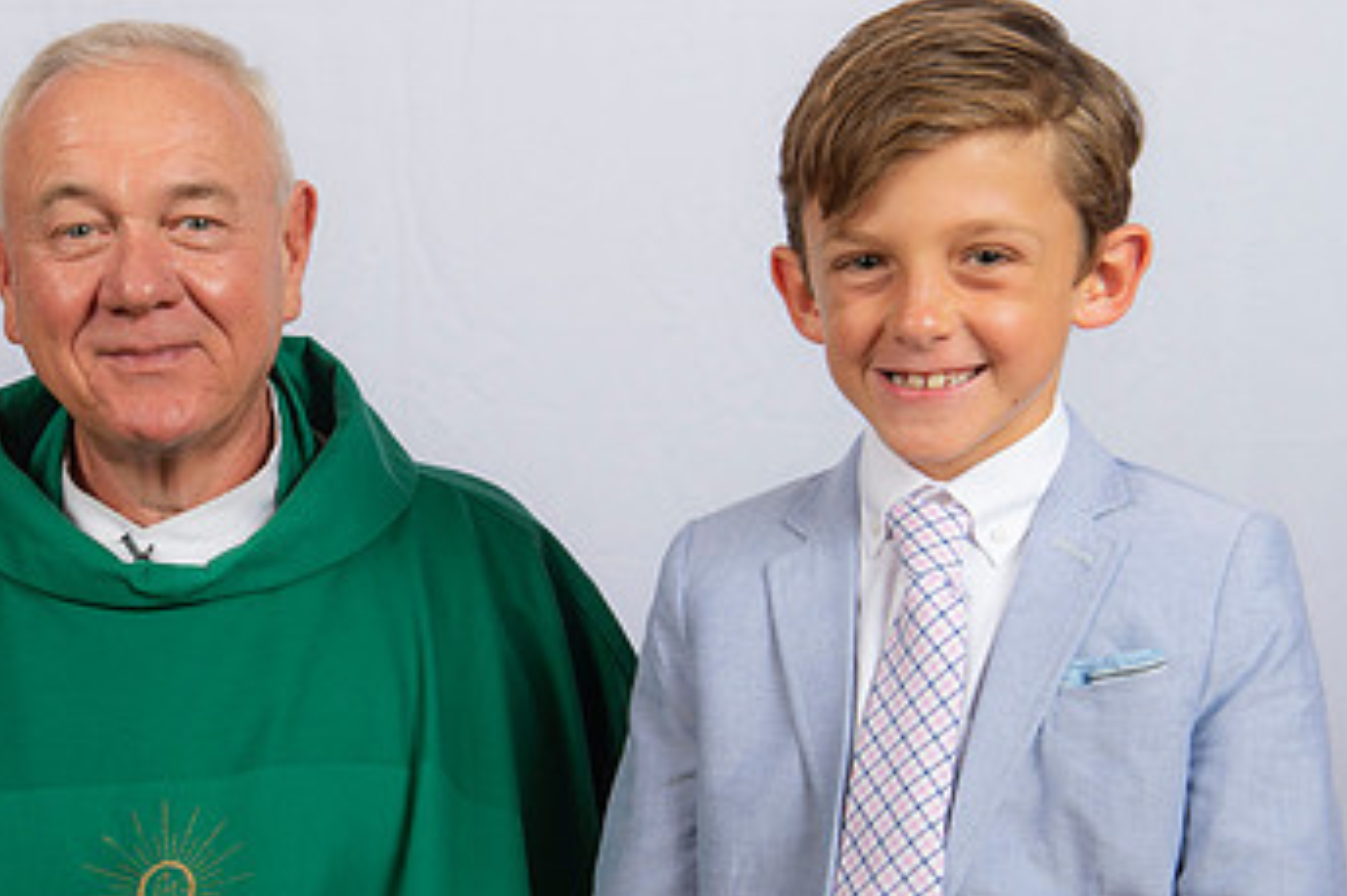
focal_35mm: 81
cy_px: 685
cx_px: 325
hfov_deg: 24.8
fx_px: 3029
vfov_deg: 16.7
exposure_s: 1/200
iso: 320
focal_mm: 48
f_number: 8
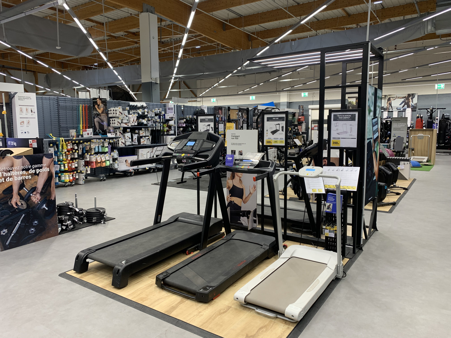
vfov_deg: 53.1
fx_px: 339
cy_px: 169
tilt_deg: -6.3
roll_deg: +1.0
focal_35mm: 26
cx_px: 226
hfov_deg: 67.3
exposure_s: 1/64
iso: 64
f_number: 1.8
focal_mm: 4.25
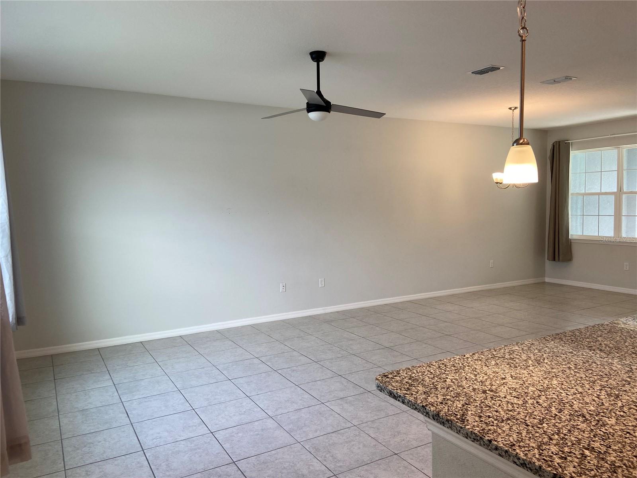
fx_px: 478
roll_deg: +0.5
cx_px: 318
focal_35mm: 26
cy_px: 239
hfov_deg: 67.3
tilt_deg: -3.1
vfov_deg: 53.1
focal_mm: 4.25
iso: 50
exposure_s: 1/120
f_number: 1.8
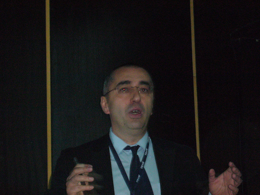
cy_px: 98
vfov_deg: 14.1
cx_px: 130
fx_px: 789
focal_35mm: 105
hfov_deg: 18.7
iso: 400
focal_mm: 17.4
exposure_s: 1/8
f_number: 5
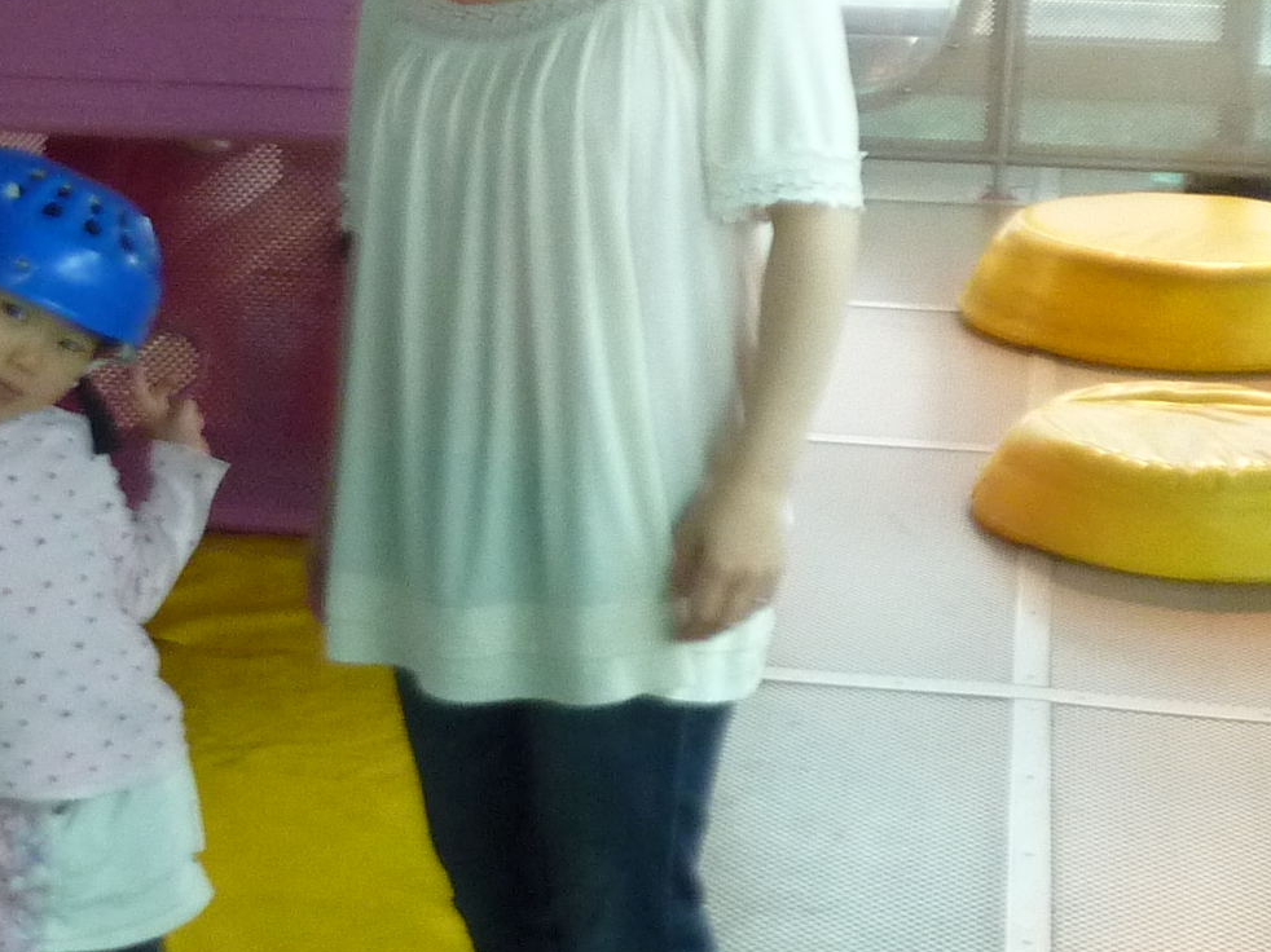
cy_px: 420
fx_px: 2680
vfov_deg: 20.1
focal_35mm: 73
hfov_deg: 26.6
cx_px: 466
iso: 320
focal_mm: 4.1
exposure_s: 1/30
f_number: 3.3
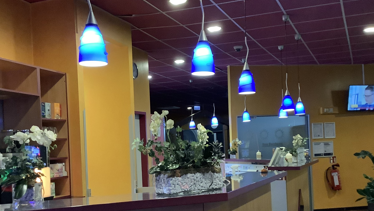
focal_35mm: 46
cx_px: 182
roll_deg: +1.6
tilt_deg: +0.9
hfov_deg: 44.6
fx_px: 456
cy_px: 145
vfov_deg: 25.8
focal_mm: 3.3
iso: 640
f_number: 2.4
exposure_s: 1/25
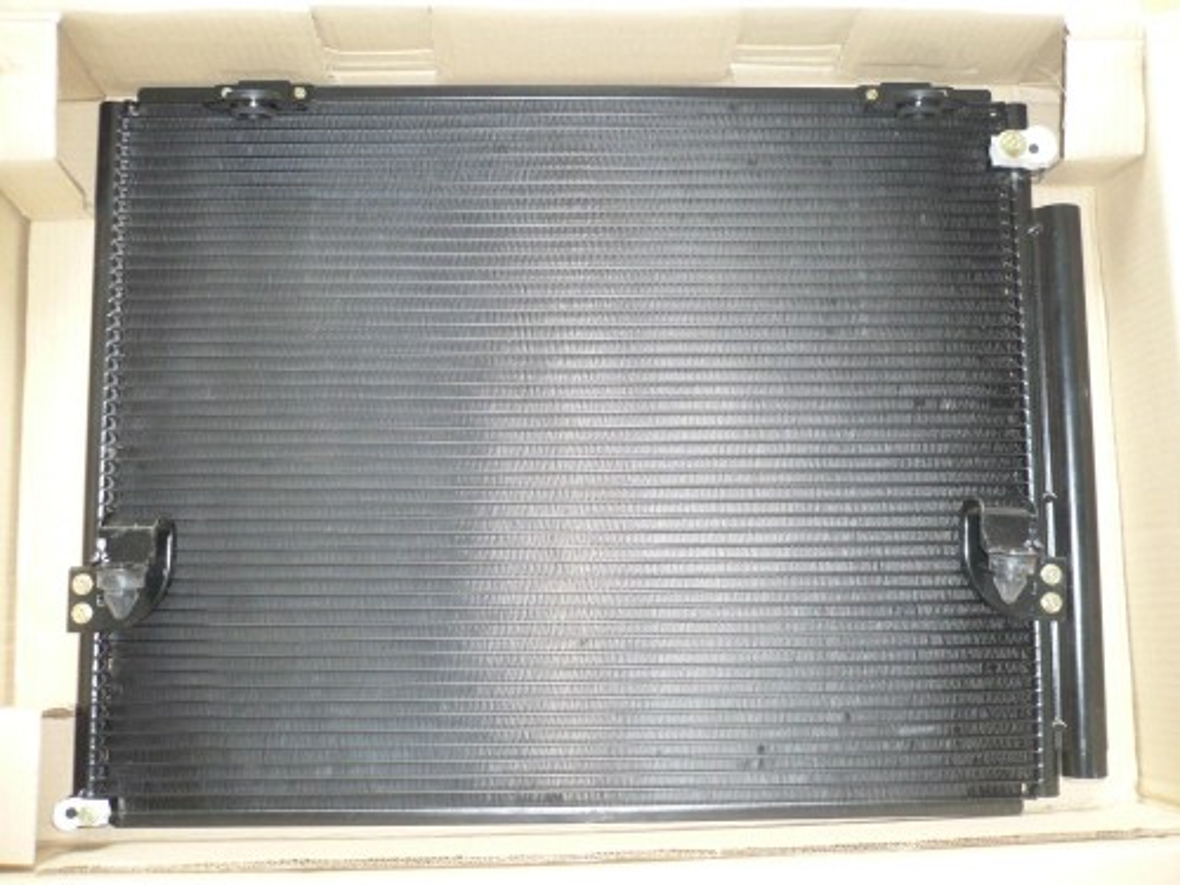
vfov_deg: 40.7
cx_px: 590
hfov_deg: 52.6
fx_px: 1193
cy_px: 442
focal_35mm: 35
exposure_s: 1/30
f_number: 2.8
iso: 160
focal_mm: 5.8
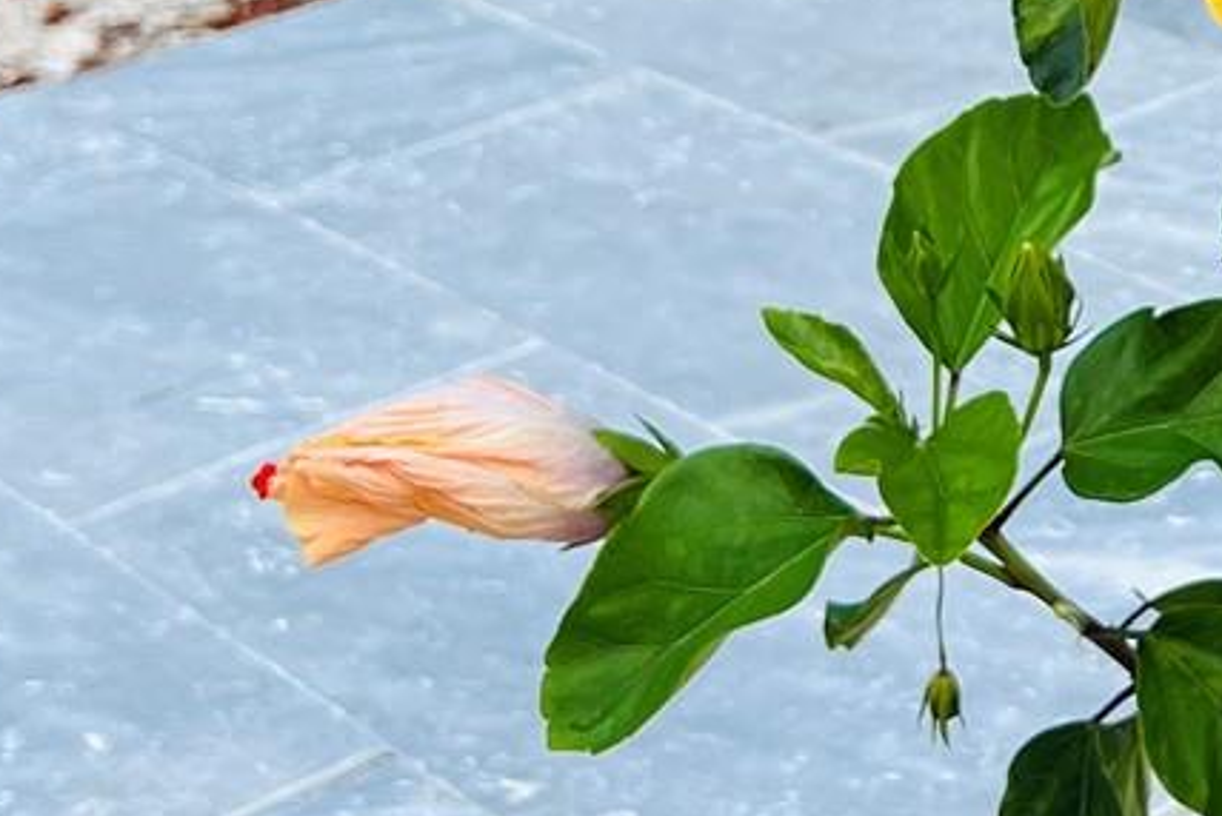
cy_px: -157
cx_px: 1373
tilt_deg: -19.6
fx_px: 3431
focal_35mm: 101
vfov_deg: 13.2
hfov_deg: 19.3
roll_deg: -1.2
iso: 80
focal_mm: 5.7
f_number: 1.5
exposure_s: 1/121
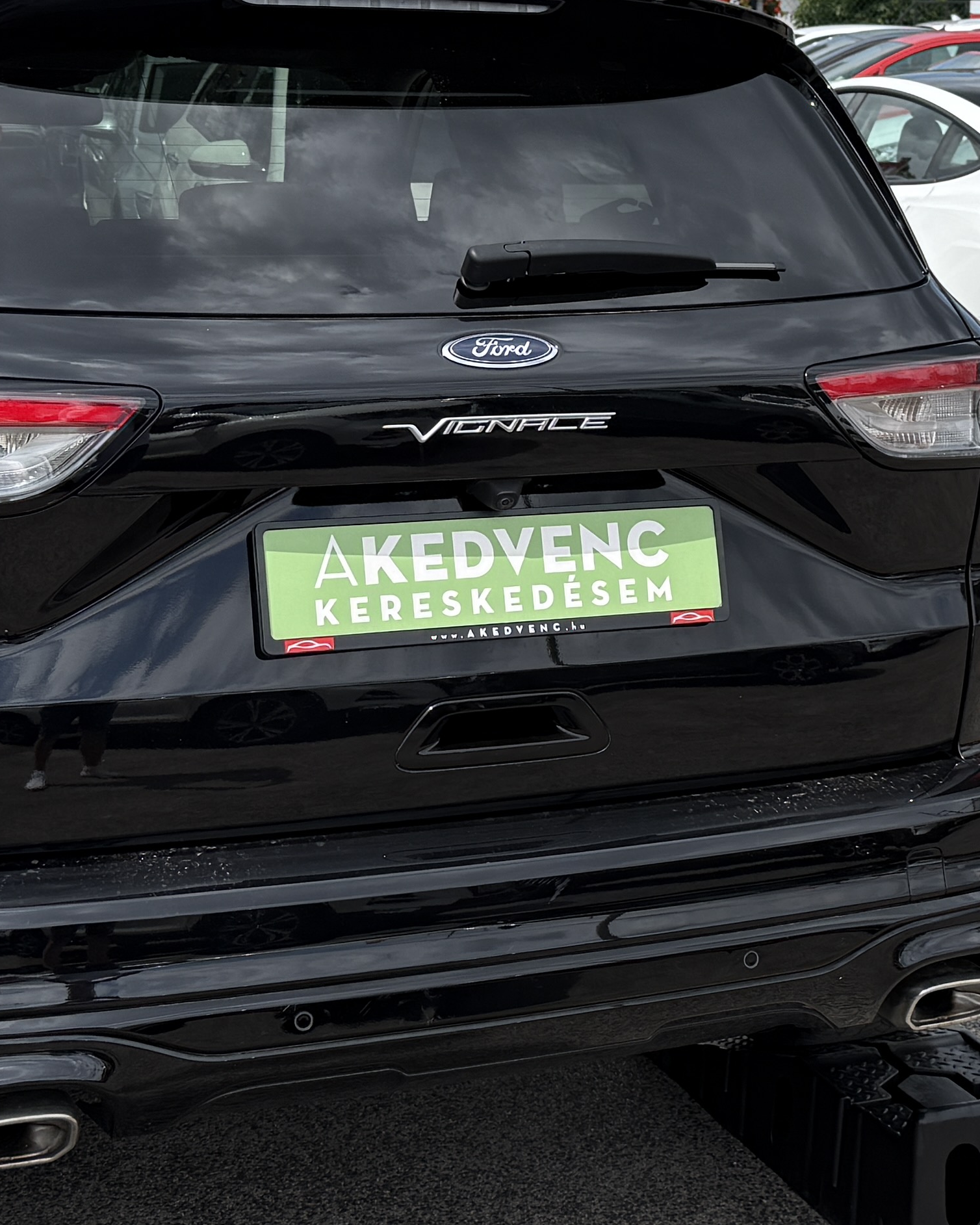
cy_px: 483
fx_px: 2574
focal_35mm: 71
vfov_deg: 26.7
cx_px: 674
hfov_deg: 21.5
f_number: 1.78
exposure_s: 1/3584
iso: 80
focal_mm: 6.76
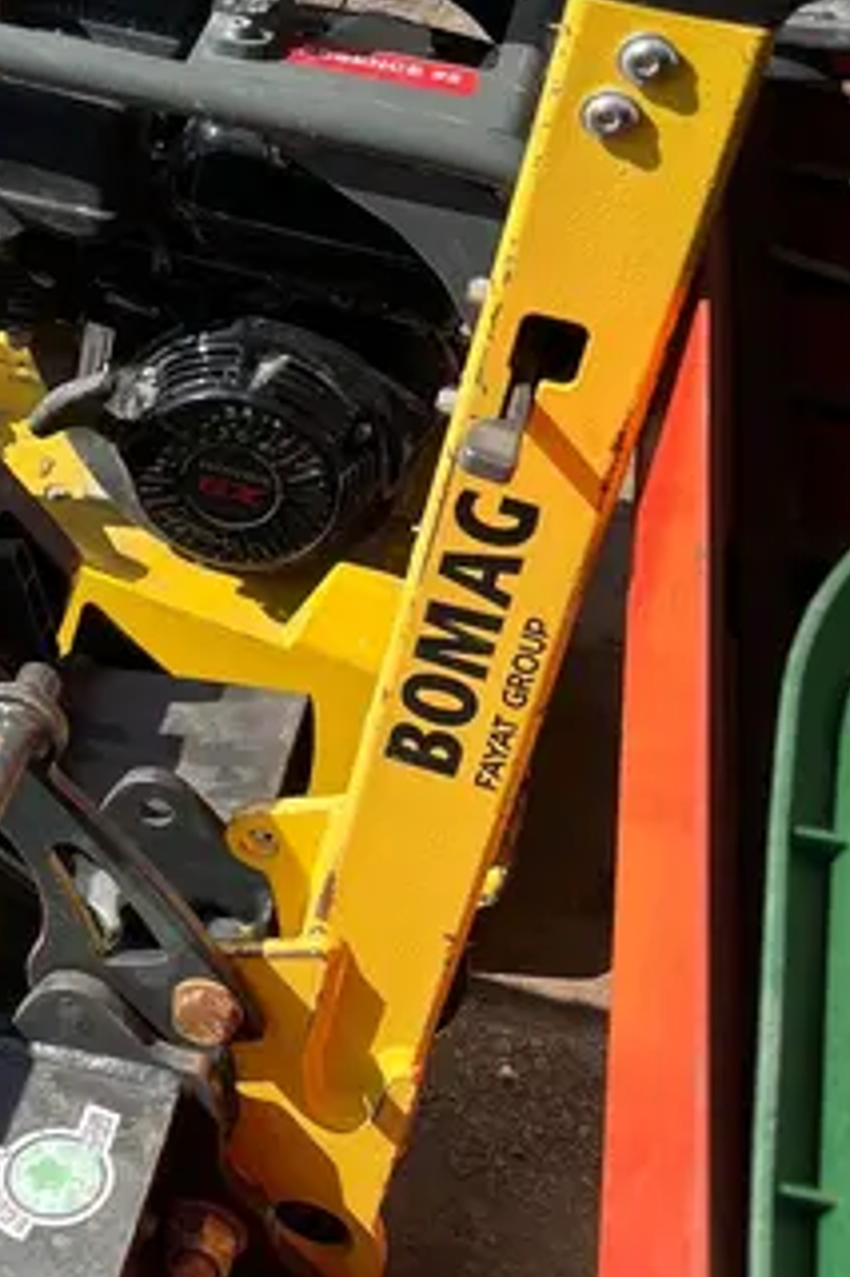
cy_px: 377
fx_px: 2198
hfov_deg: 20.2
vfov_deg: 32.0
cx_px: -235
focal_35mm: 62
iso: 50
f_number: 1.6
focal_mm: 5.1
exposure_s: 1/1580
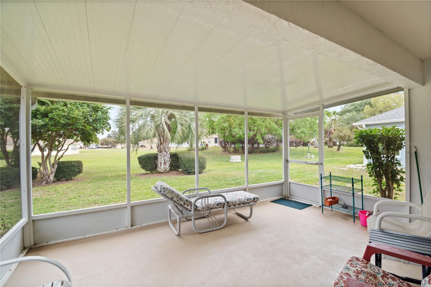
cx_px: 216
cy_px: 144
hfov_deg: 100.4
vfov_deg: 77.3
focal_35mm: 15
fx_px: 180
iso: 250
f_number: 9
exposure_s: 1/40
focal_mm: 10
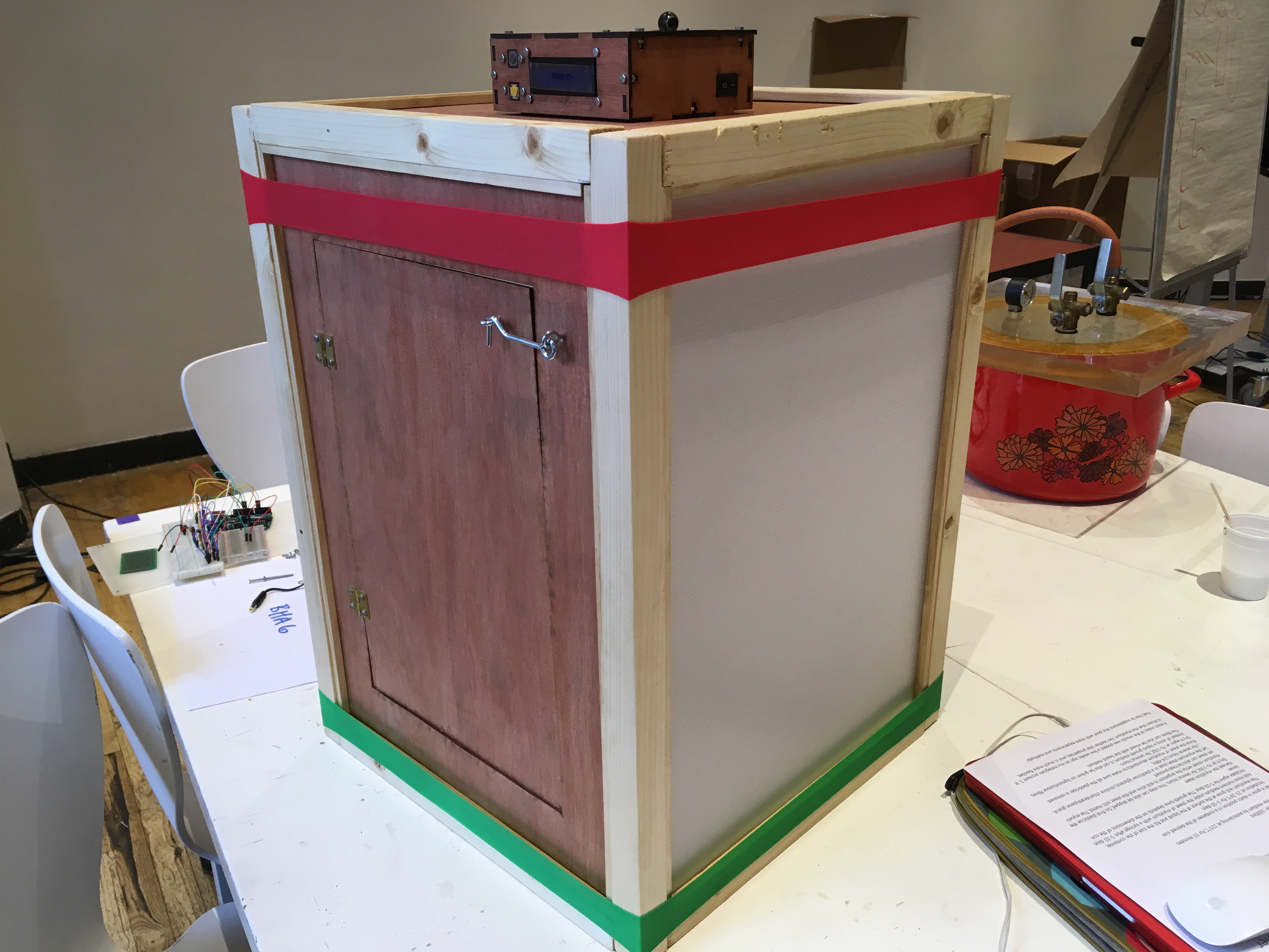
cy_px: 476
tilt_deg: -21.8
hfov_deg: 61.7
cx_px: 634
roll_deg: +1.5
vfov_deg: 48.2
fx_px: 1063
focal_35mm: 29
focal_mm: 4.15
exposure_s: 1/33
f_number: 2.2
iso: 40
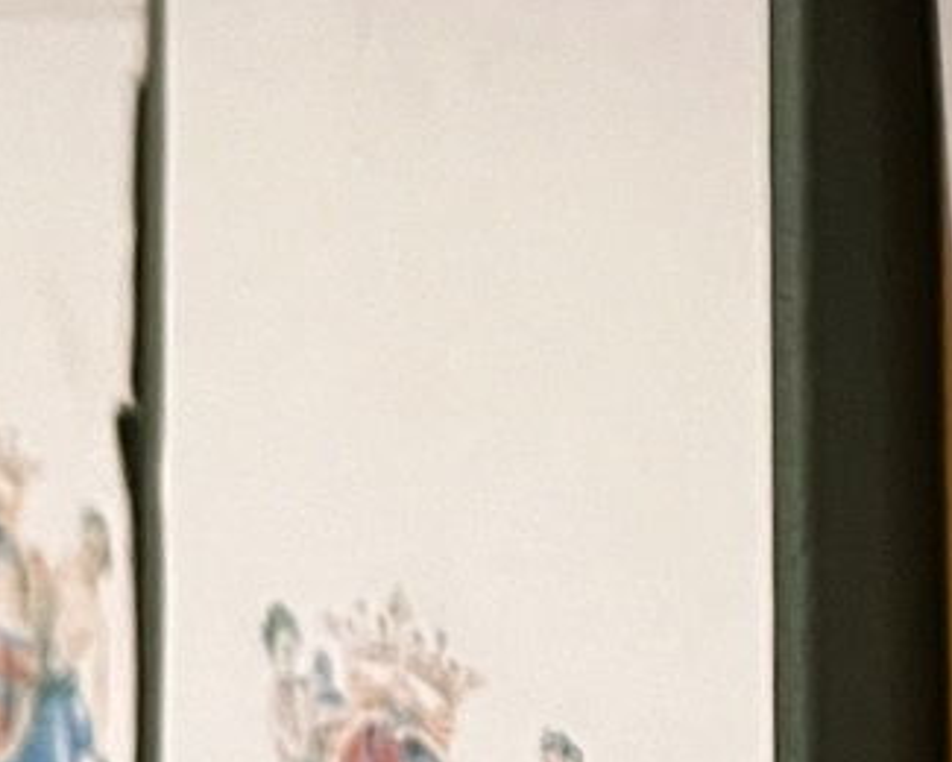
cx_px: 1945
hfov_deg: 11.5
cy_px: -686
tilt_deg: +1.1
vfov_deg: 9.7
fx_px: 4226
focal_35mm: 150
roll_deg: +2.7
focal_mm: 5.1
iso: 400
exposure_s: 1/33
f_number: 1.6
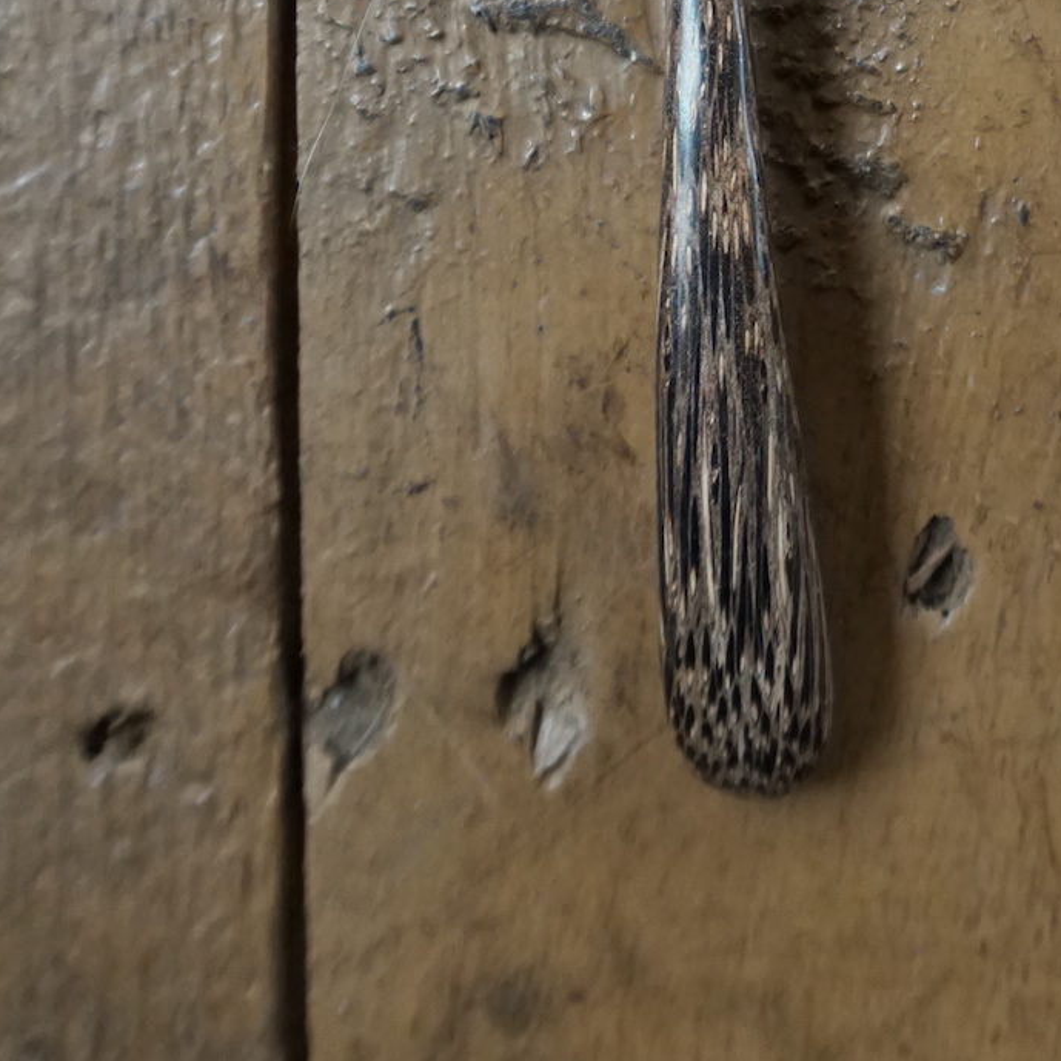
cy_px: -316
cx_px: 956
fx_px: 2462
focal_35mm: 71
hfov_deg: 23.7
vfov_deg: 21.9
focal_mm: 16
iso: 1250
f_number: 4.5
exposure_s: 1/80
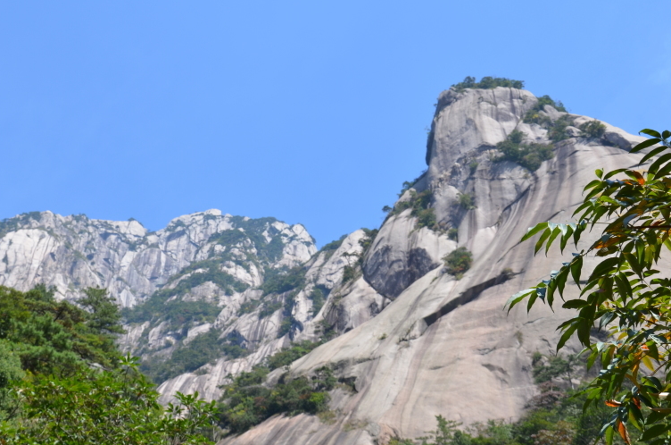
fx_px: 911
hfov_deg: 40.2
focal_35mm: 49
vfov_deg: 27.4
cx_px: 258
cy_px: 238
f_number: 8
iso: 160
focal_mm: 24
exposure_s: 1/250
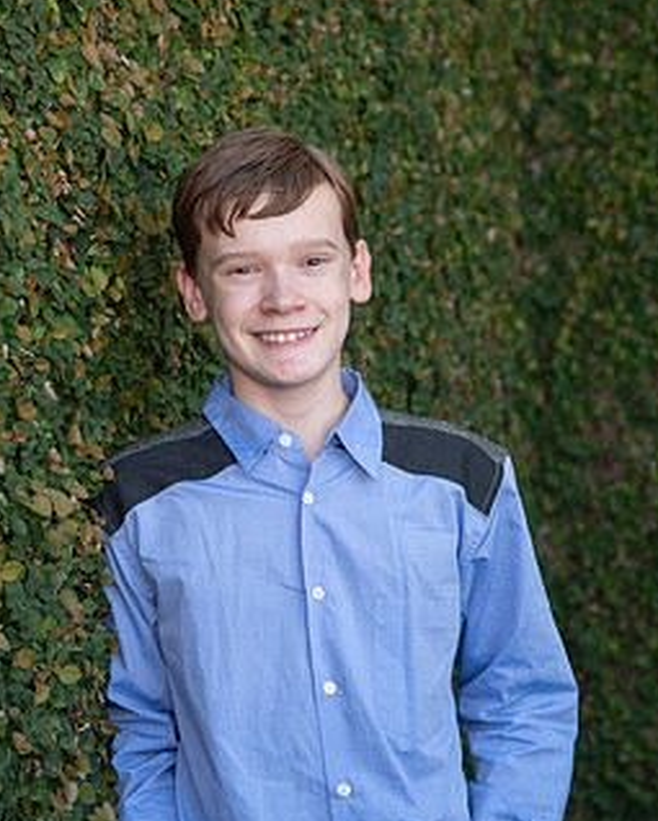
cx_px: 299
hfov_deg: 11.9
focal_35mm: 130
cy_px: 465
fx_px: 3160
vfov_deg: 14.8
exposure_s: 1/250
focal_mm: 98
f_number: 5
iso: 640
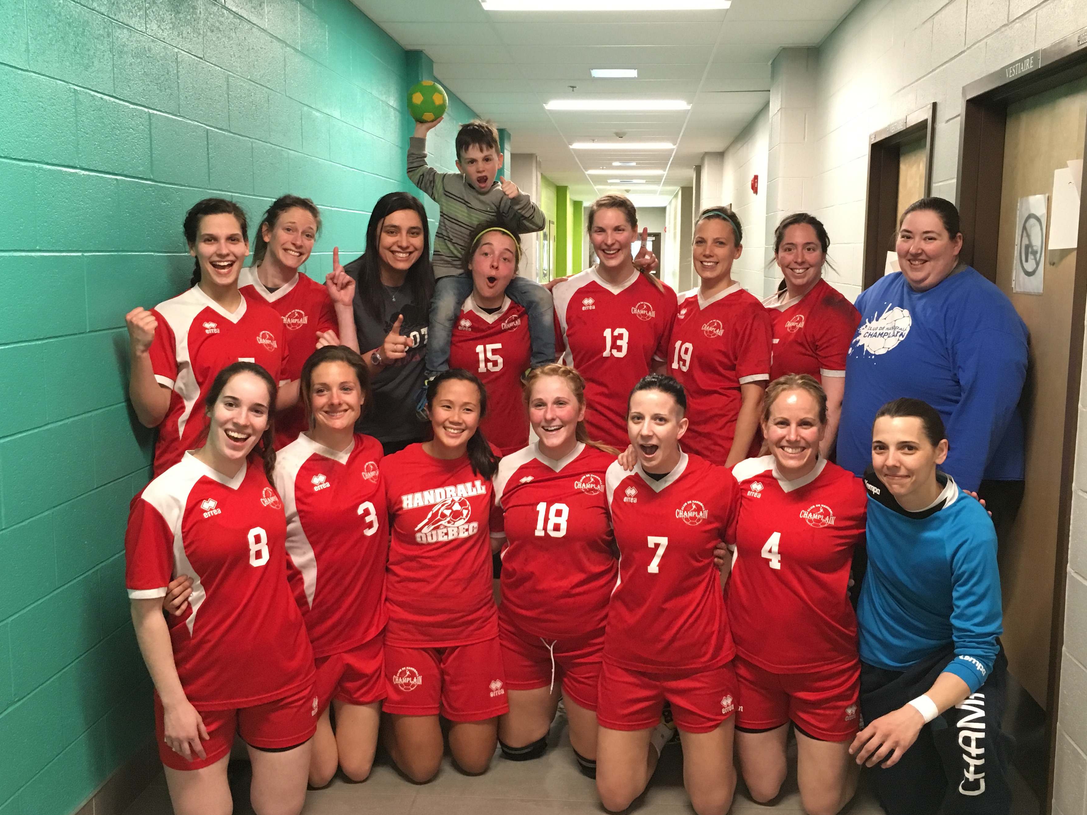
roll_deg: -0.2
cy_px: 385
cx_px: 572
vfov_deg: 42.9
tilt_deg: -7.8
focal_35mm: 33
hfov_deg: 55.3
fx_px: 1036
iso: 200
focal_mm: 4.15
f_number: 2.2
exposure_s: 1/30
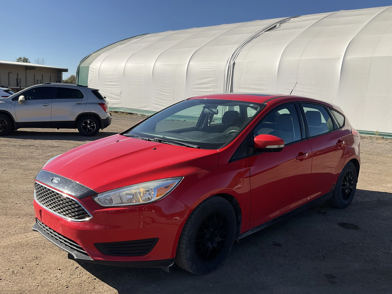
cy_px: 158
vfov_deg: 44.1
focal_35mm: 32
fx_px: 362
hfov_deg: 56.8
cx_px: 195
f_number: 1.8
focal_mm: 3
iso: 25
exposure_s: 1/2227
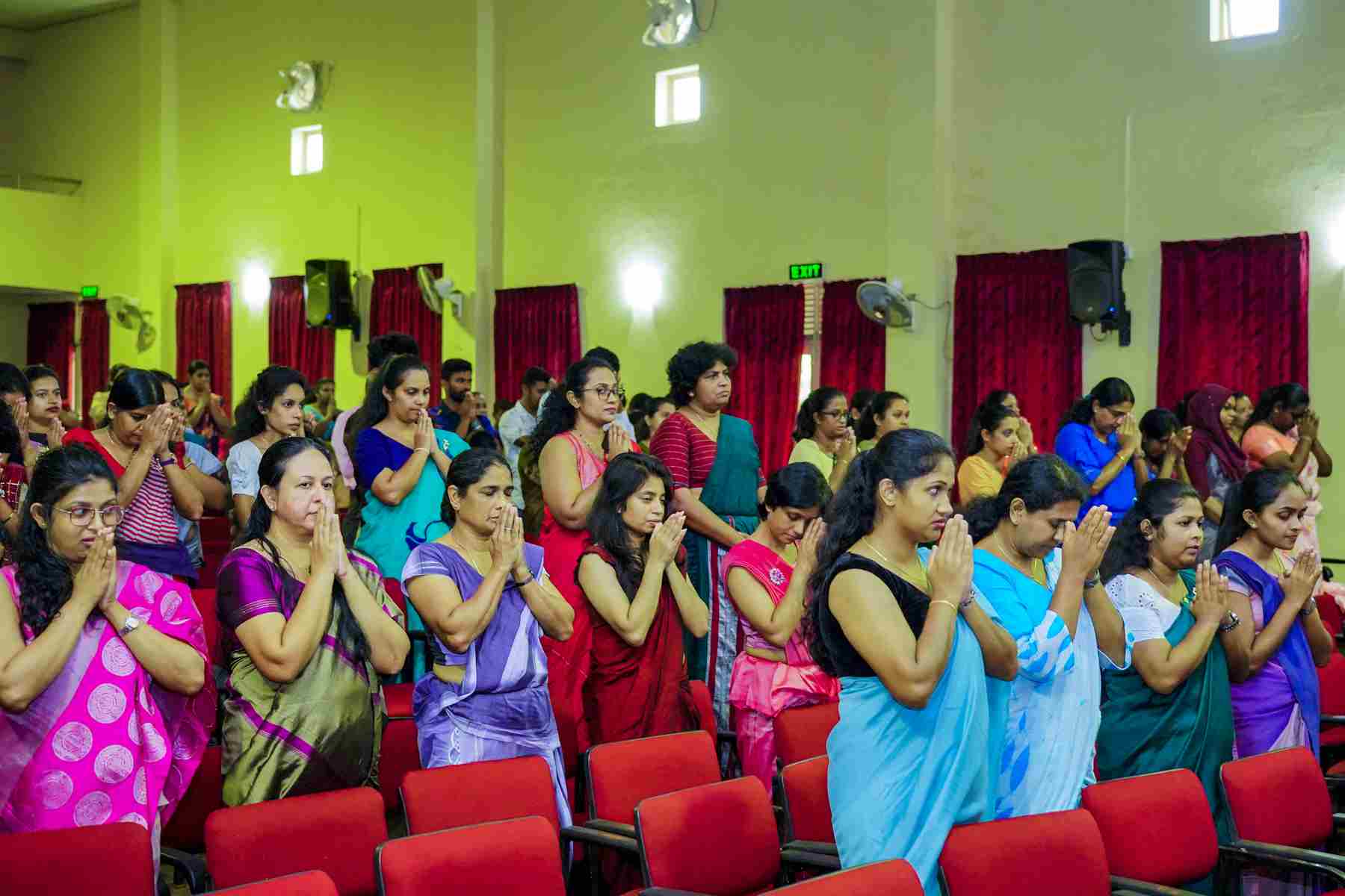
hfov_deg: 41.1
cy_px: 448
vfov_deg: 28.1
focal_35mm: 48
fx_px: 1793
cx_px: 672
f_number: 4
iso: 6400
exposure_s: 1/200
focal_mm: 48
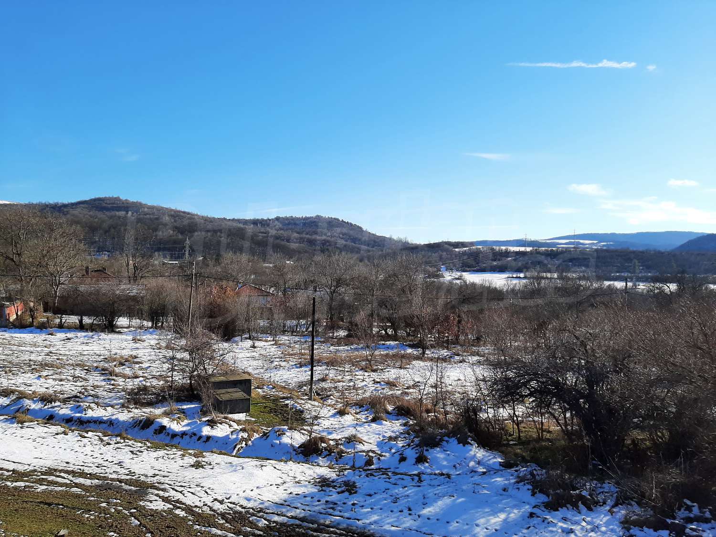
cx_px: 358
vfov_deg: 53.1
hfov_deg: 67.3
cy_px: 268
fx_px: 538
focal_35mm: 26
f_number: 1.7
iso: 40
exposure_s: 1/2755
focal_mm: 3.93
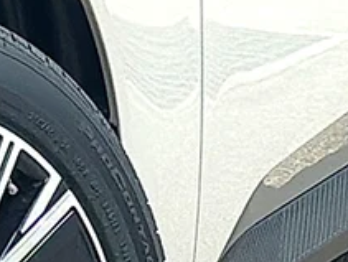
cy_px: 373
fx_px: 3333
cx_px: 124
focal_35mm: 331
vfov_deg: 4.5
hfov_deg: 6.0
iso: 100
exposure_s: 1/3623
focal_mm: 6.86
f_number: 1.78
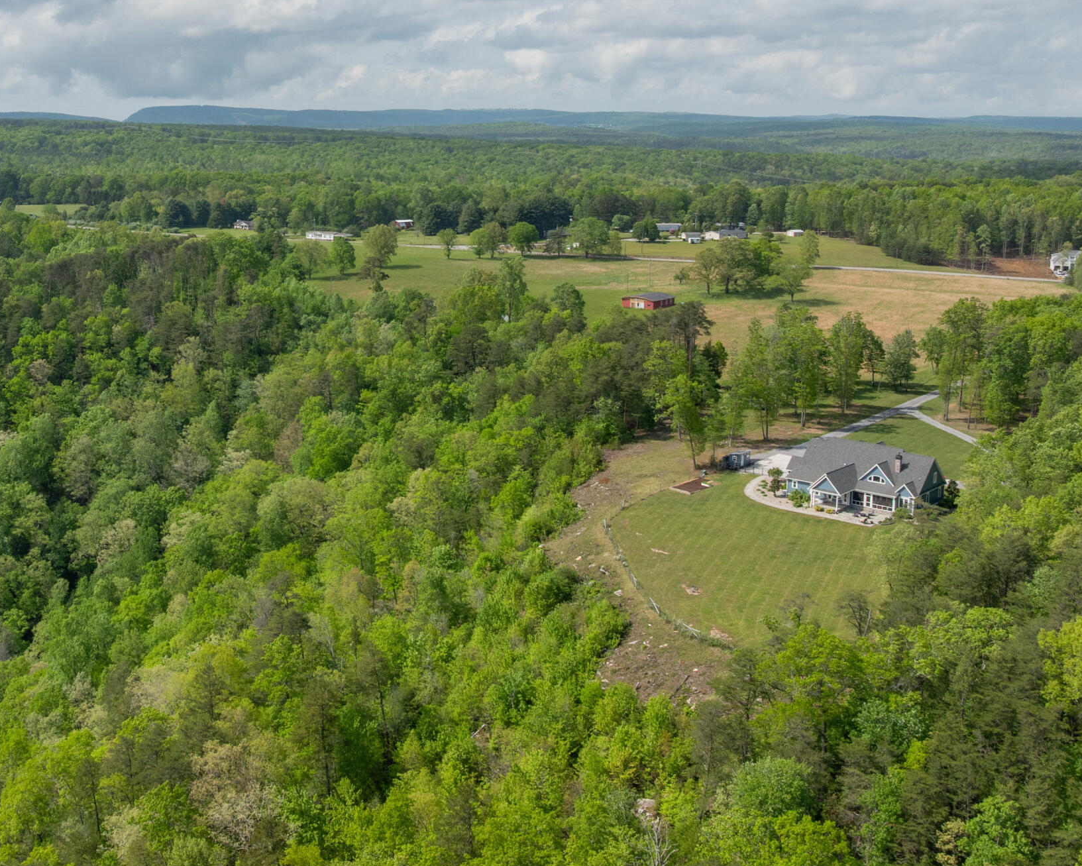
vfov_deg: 34.6
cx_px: 332
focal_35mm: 43
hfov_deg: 42.1
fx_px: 1377
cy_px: 303
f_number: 7.1
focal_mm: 12.29
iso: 100
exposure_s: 1/320
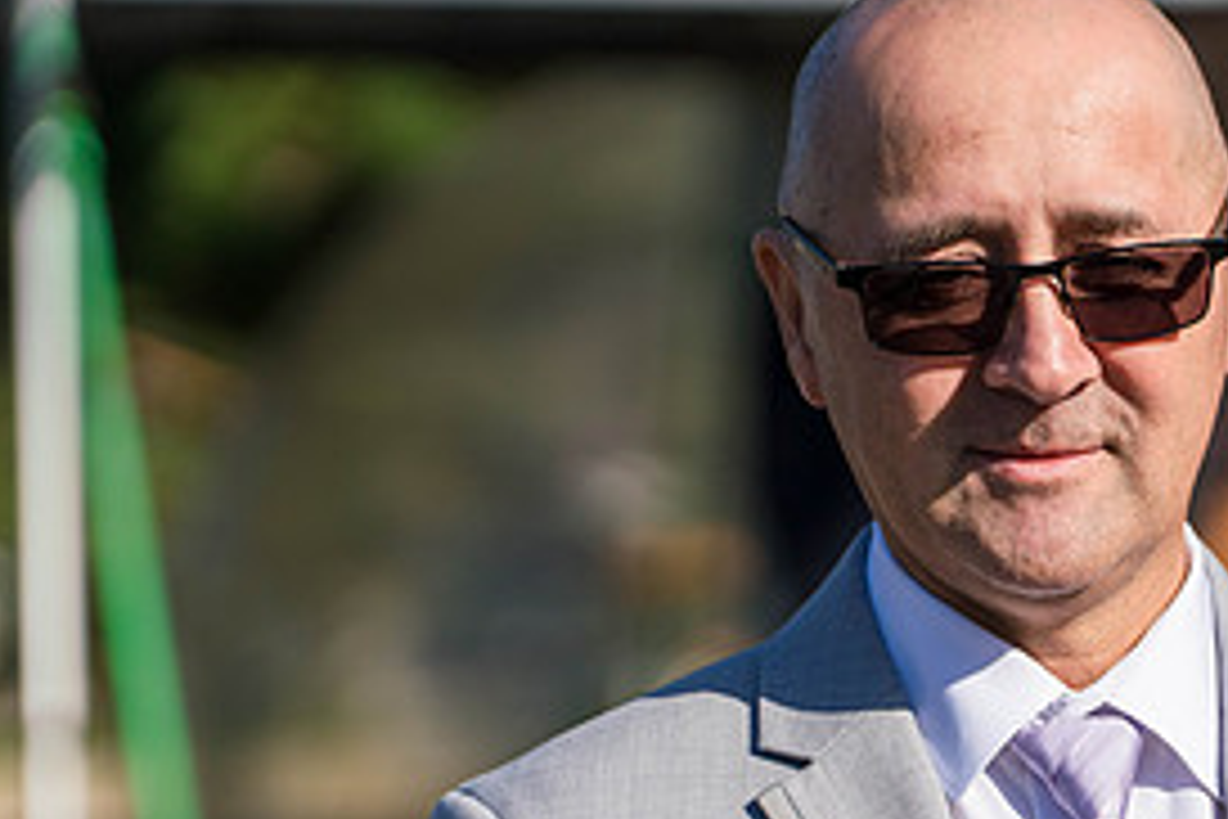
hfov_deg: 8.1
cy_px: 673
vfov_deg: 5.4
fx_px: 8629
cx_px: 1134
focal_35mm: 253
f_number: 3.2
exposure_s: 1/4000
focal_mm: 119
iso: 250
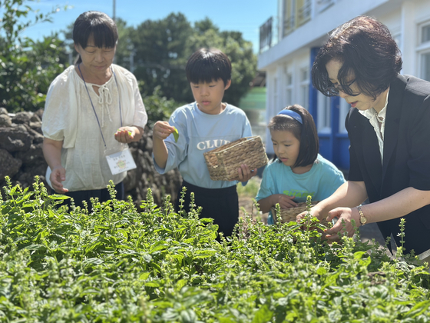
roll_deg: +0.7
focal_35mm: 48
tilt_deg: -3.9
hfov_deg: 39.7
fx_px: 596
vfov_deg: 30.3
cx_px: 215
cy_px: 162
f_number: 1.78
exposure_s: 1/2469
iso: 80
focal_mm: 6.86
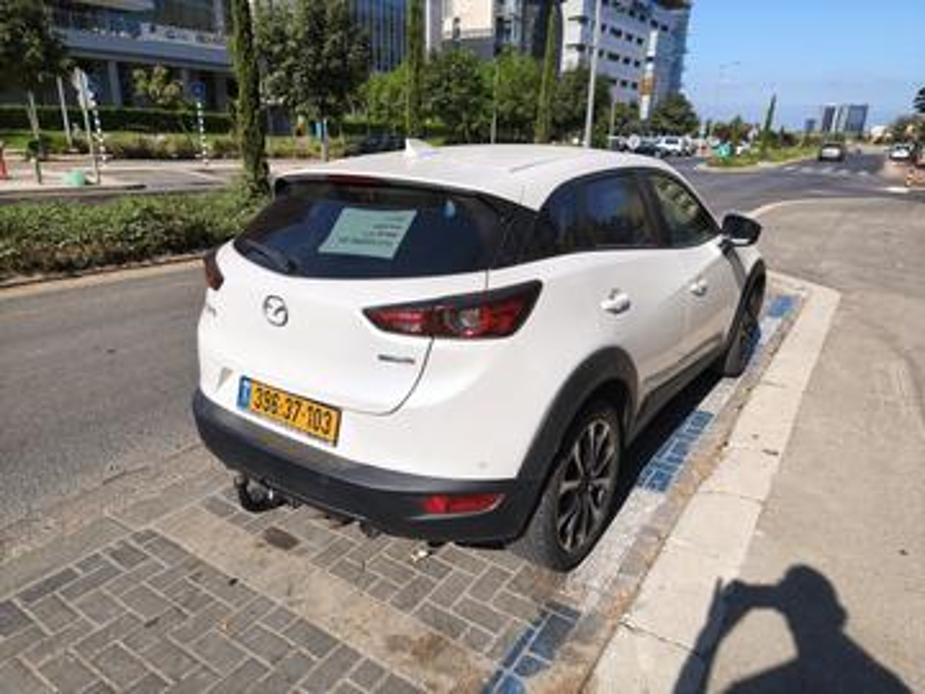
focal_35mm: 23
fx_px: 615
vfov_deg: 58.9
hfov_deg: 73.9
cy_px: 347
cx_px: 462
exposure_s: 1/1424
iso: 50
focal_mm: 5.35
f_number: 1.7
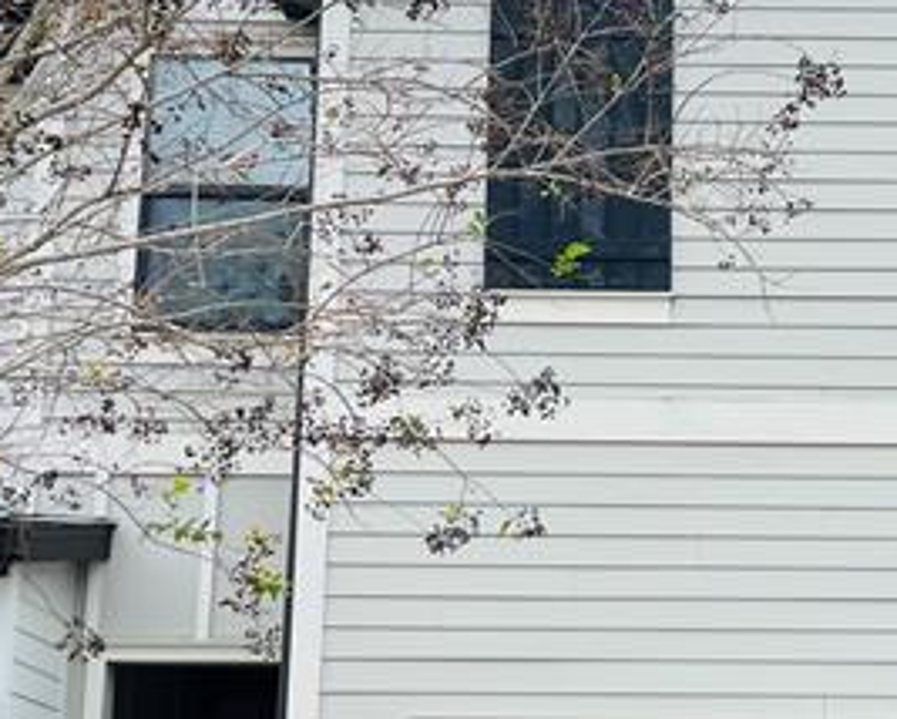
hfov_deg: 25.2
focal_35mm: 73
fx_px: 1939
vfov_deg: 20.8
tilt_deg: +12.6
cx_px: 820
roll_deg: +0.8
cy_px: 558
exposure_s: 1/1361
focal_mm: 5.7
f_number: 1.5
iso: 50
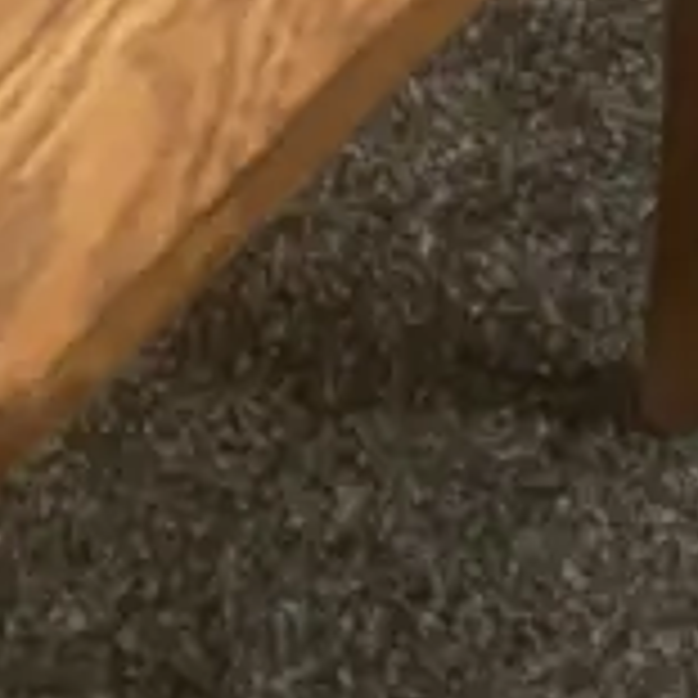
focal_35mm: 164
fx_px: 3741
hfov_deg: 10.3
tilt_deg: -36.0
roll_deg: +2.5
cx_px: -365
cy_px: -594
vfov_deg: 10.0
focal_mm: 3.99
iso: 250
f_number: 1.8
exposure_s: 1/50
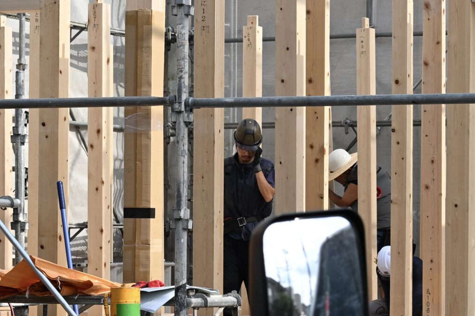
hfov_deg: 28.5
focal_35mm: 71
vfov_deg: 19.2
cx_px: 236
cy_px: 160
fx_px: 937
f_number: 10
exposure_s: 1/1000
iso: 400
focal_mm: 70
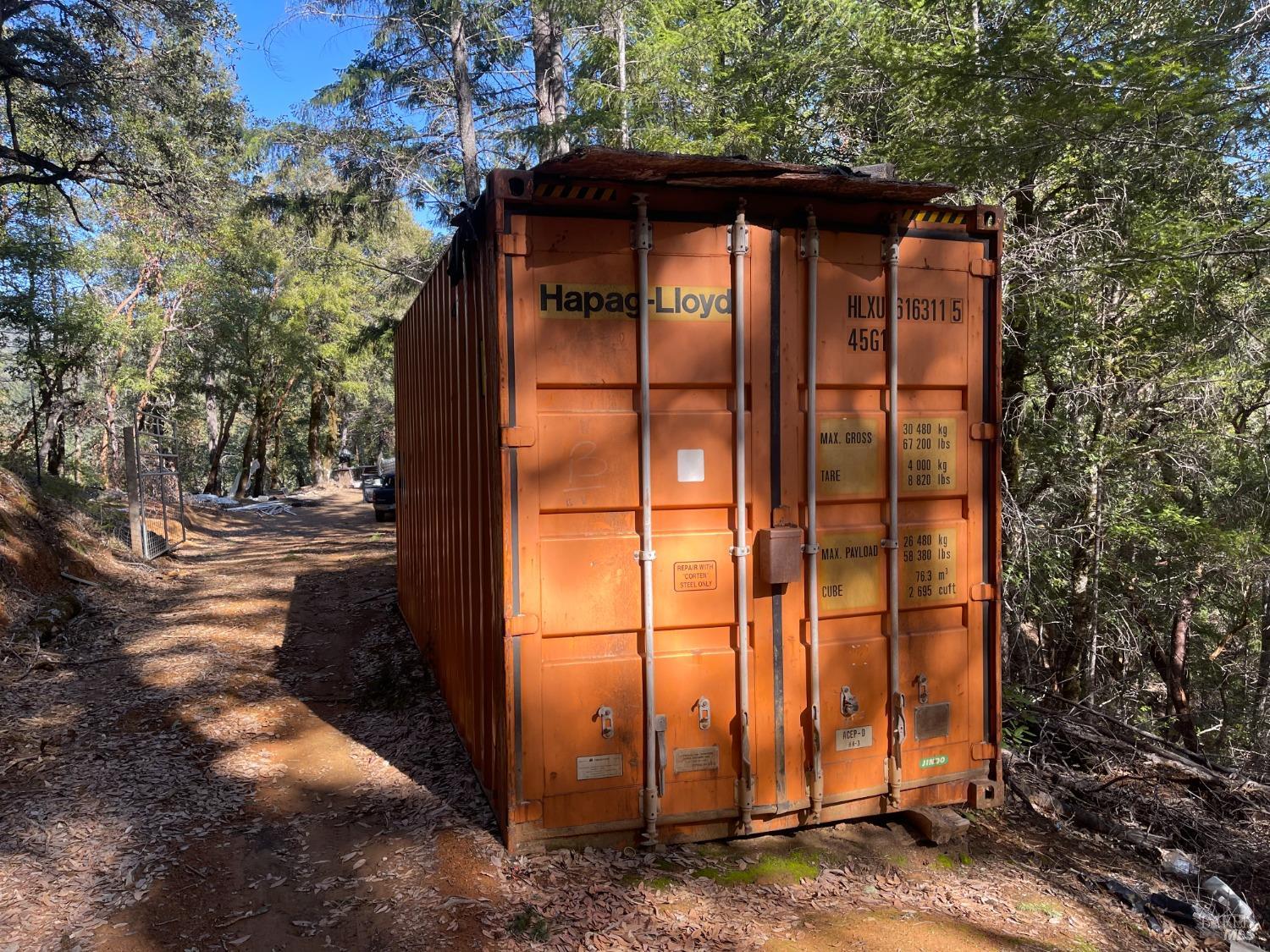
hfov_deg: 67.3
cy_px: 476
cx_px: 635
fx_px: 954
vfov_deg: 53.1
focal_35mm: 26
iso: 32
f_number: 1.6
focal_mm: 5.1
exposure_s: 1/415
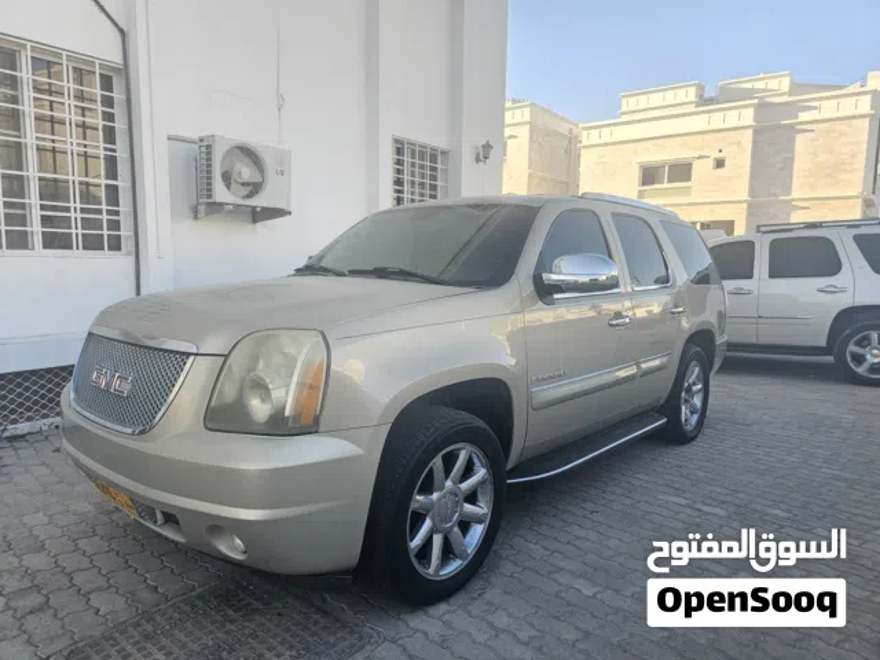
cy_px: 330
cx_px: 440
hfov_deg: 73.9
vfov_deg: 58.9
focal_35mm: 23
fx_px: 585
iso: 25
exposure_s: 1/180
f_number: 1.7
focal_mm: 6.3
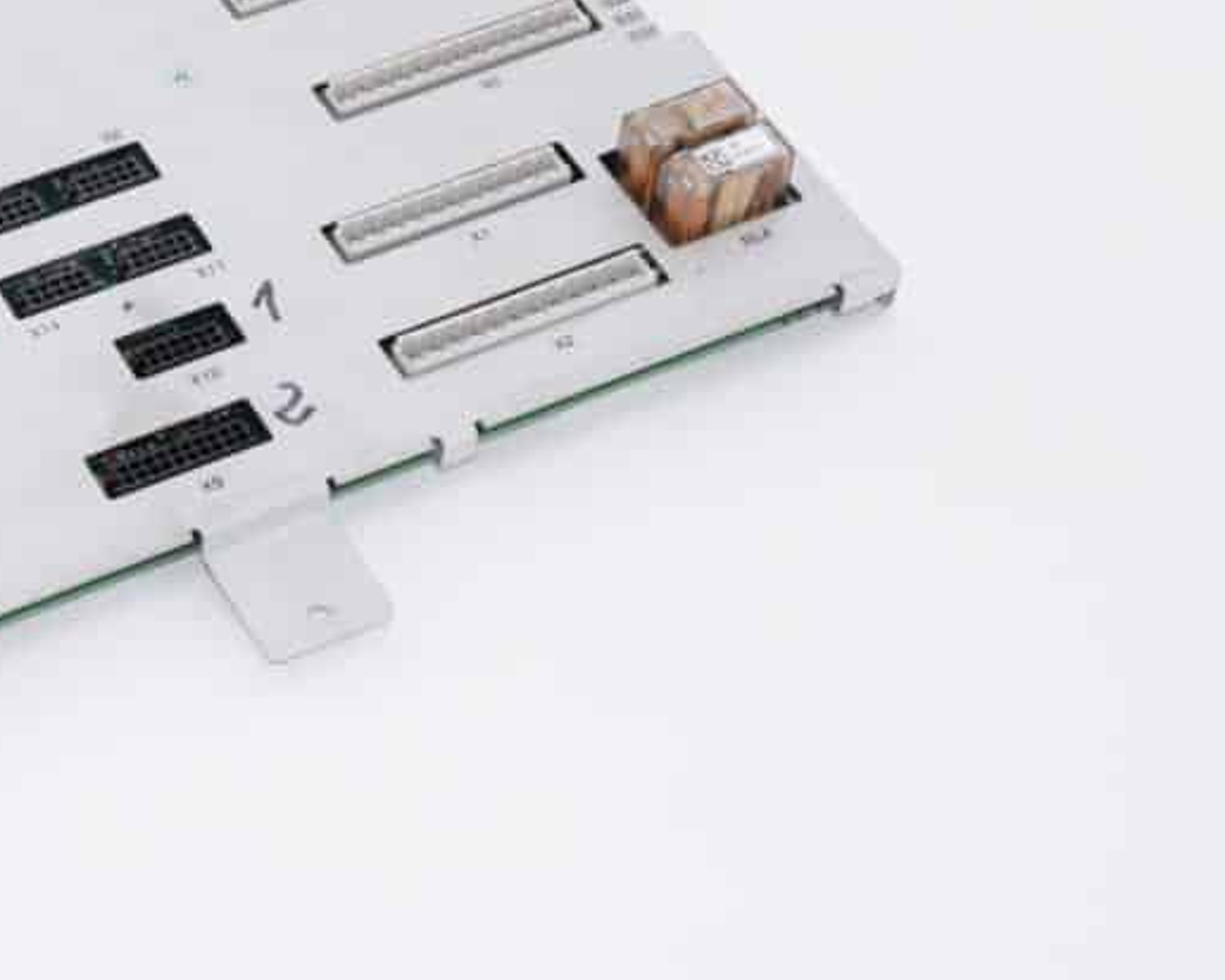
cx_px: 78
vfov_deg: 15.6
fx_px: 3551
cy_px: 196
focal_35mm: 98
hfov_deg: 19.2
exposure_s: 1/40
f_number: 16
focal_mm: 35
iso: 200
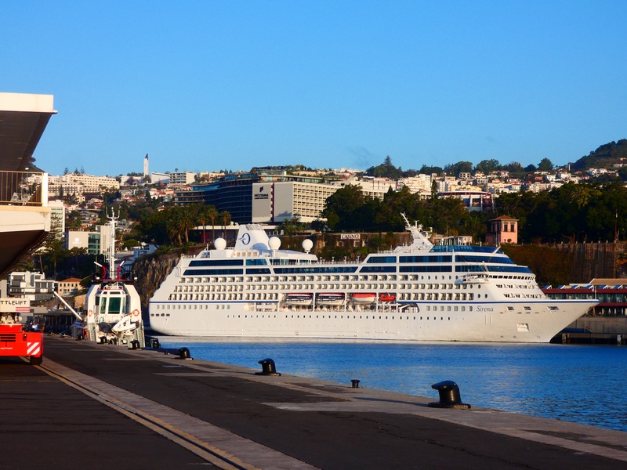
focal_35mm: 100
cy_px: 235
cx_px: 314
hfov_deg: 19.6
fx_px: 1811
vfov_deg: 14.8
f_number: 4.8
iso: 80
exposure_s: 1/400
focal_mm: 17.9
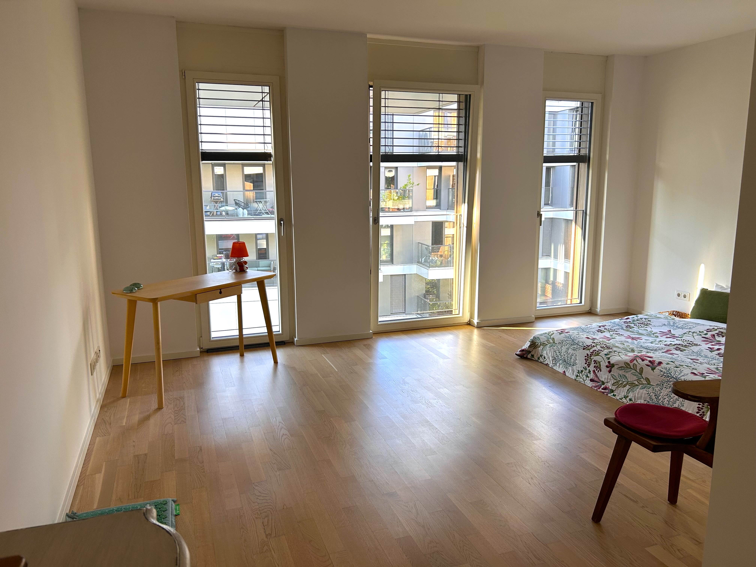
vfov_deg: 53.1
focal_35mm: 26
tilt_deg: -10.3
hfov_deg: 67.3
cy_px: 284
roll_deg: +0.7
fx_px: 568
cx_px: 378
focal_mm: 5.7
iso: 64
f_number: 1.5
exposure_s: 1/100
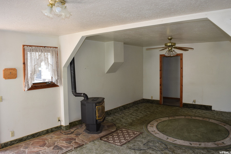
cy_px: 77
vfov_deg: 48.0
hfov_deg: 67.4
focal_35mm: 27
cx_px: 116
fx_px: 173
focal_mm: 18
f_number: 5.6
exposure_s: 1/125
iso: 800
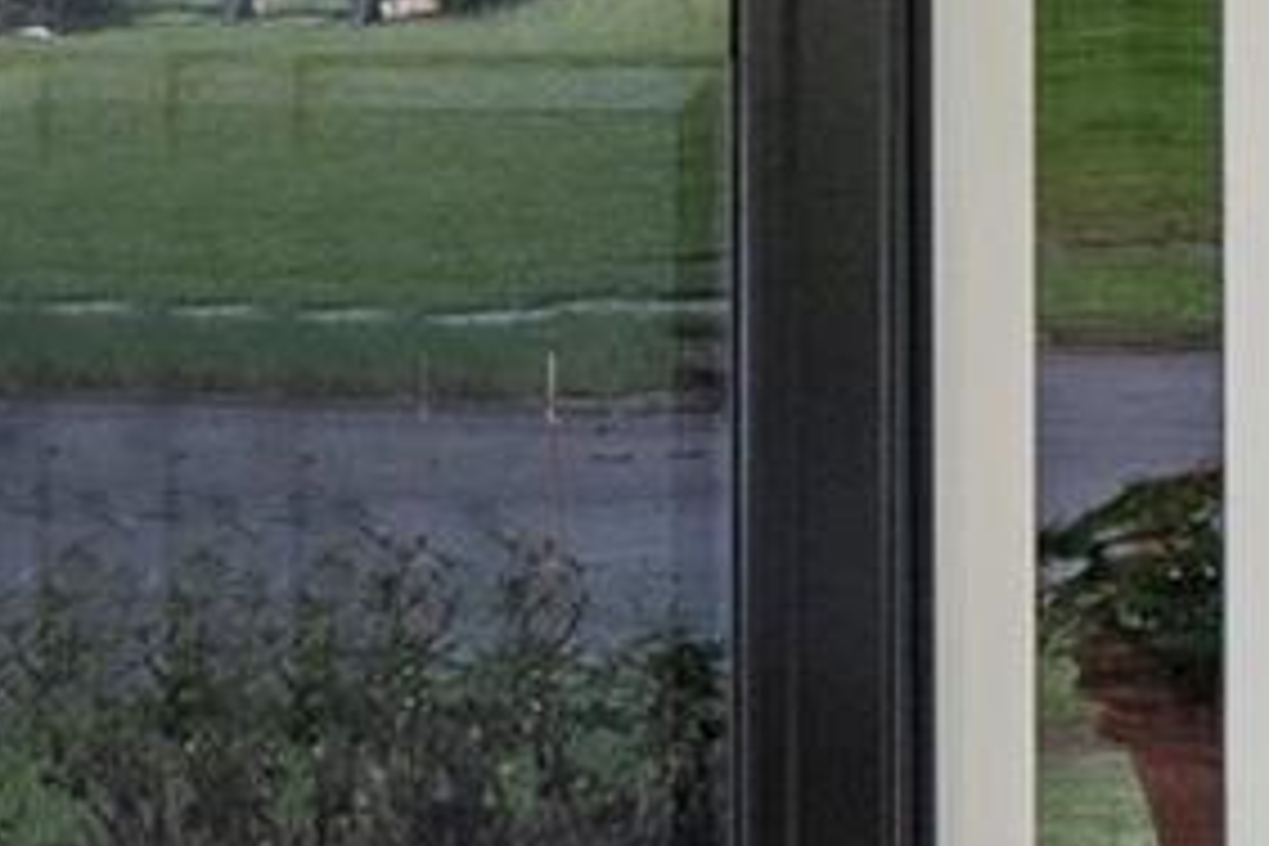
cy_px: -238
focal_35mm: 170
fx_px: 5992
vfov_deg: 8.0
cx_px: 252
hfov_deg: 12.0
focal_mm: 15
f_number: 6.3
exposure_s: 1/125
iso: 400
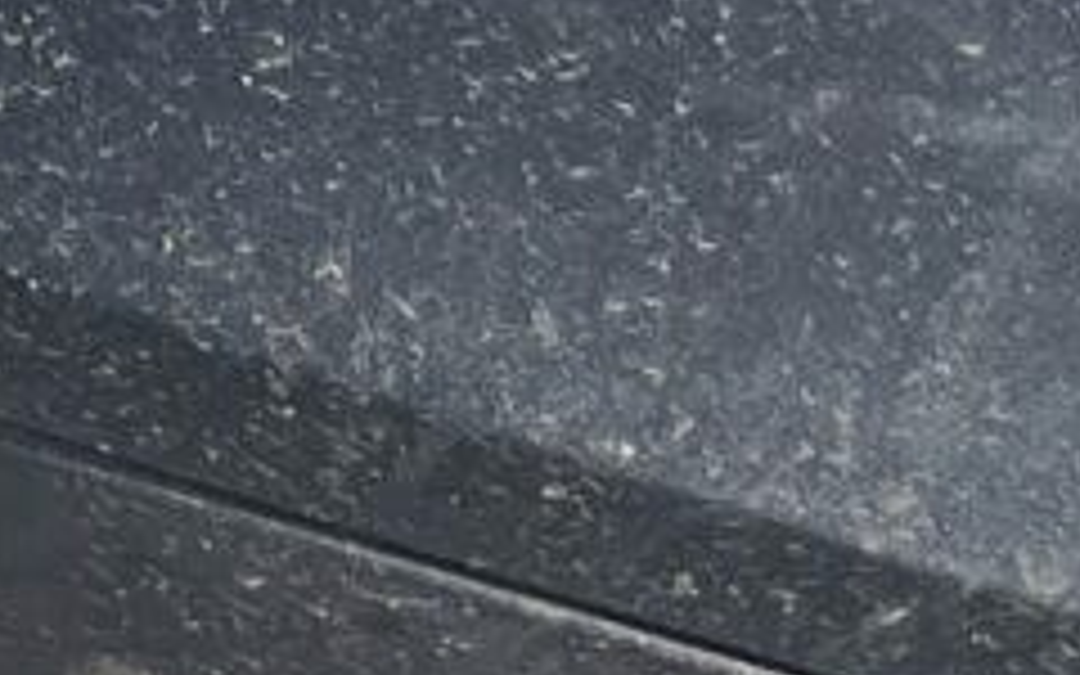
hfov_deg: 8.9
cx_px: 162
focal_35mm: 235
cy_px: -2434
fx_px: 6917
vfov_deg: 4.8
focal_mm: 5.1
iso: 50
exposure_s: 1/1517
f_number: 1.6
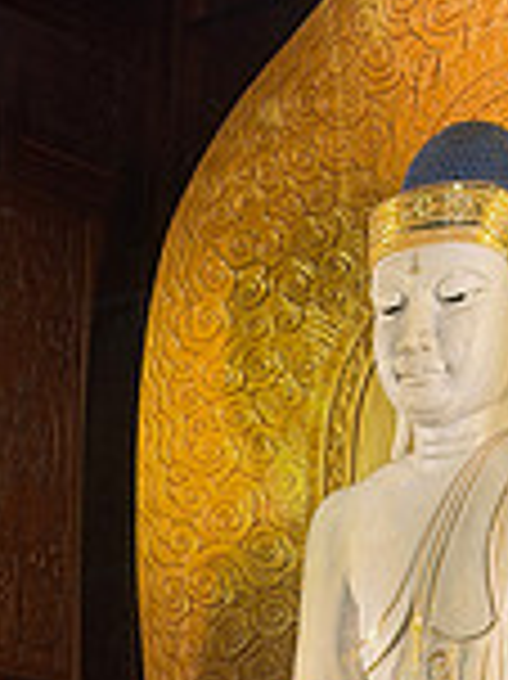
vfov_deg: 13.5
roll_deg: -1.8
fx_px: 2802
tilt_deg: +6.6
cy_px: 752
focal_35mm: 143
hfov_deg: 10.3
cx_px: 164
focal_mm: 6.76
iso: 64
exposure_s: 1/242
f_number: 1.78
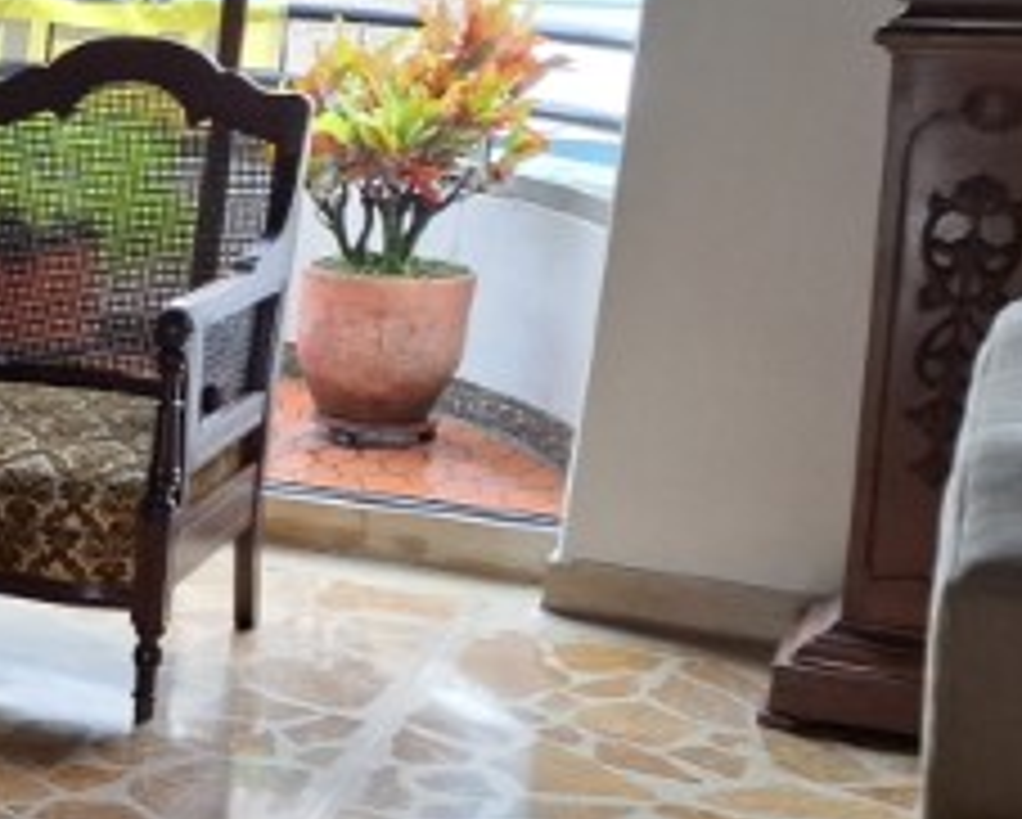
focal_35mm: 79
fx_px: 2392
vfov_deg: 19.3
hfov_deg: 19.6
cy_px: 594
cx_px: -671
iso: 80
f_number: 1.8
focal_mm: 5.54
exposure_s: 1/120
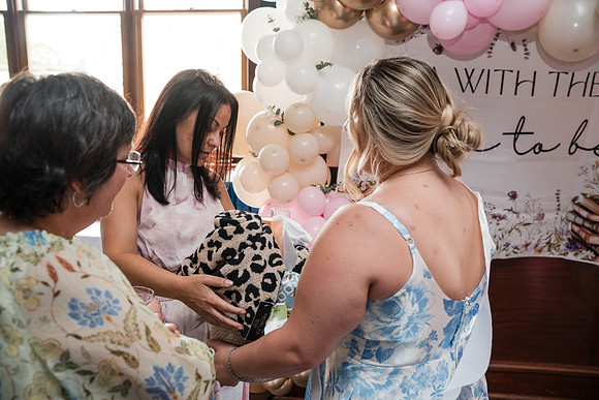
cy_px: 200
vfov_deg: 37.9
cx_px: 300
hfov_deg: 54.4
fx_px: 582
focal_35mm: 35
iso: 1600
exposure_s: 1/250
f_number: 4
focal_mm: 35
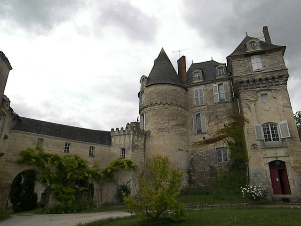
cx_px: 150
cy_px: 113
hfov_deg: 71.6
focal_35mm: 24
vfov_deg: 56.8
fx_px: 209
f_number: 5.6
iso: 400
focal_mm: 5.1
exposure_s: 1/4000
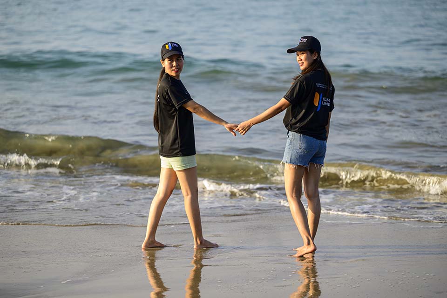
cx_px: 224
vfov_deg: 11.9
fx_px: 1428
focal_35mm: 115
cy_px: 149
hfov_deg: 17.8
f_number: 2.8
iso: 64
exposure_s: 1/400
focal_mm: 115
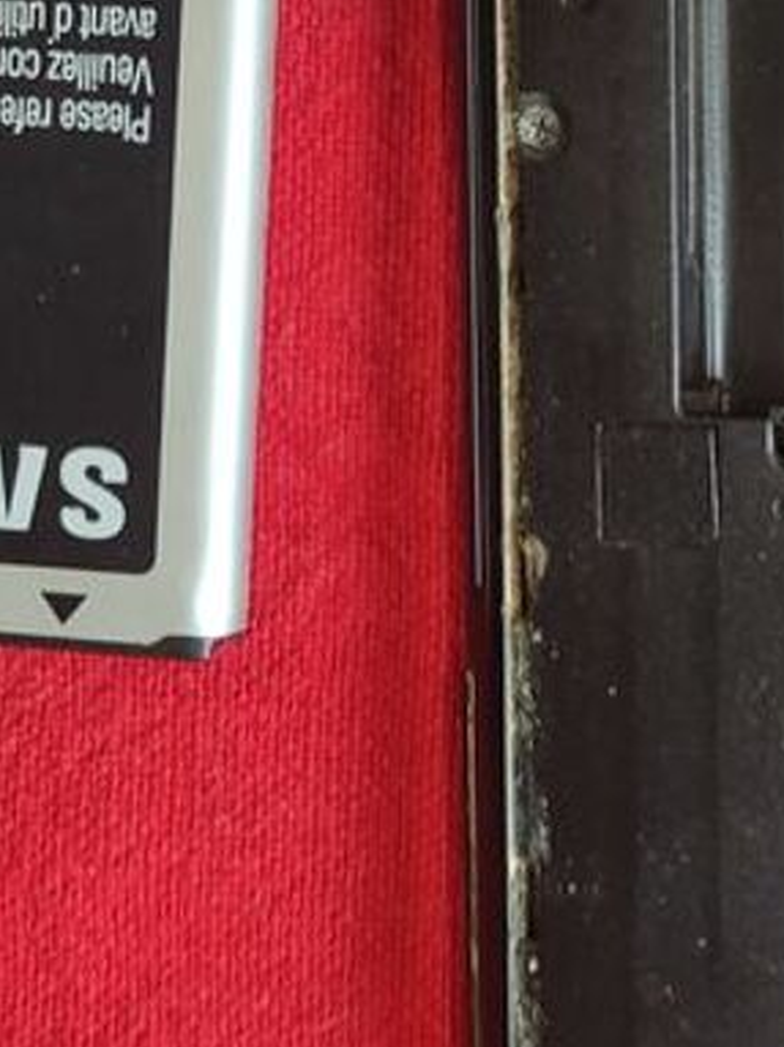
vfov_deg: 22.3
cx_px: 658
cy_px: 243
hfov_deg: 16.8
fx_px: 2629
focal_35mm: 87
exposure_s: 1/20
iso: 759
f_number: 1.89
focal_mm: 5.43
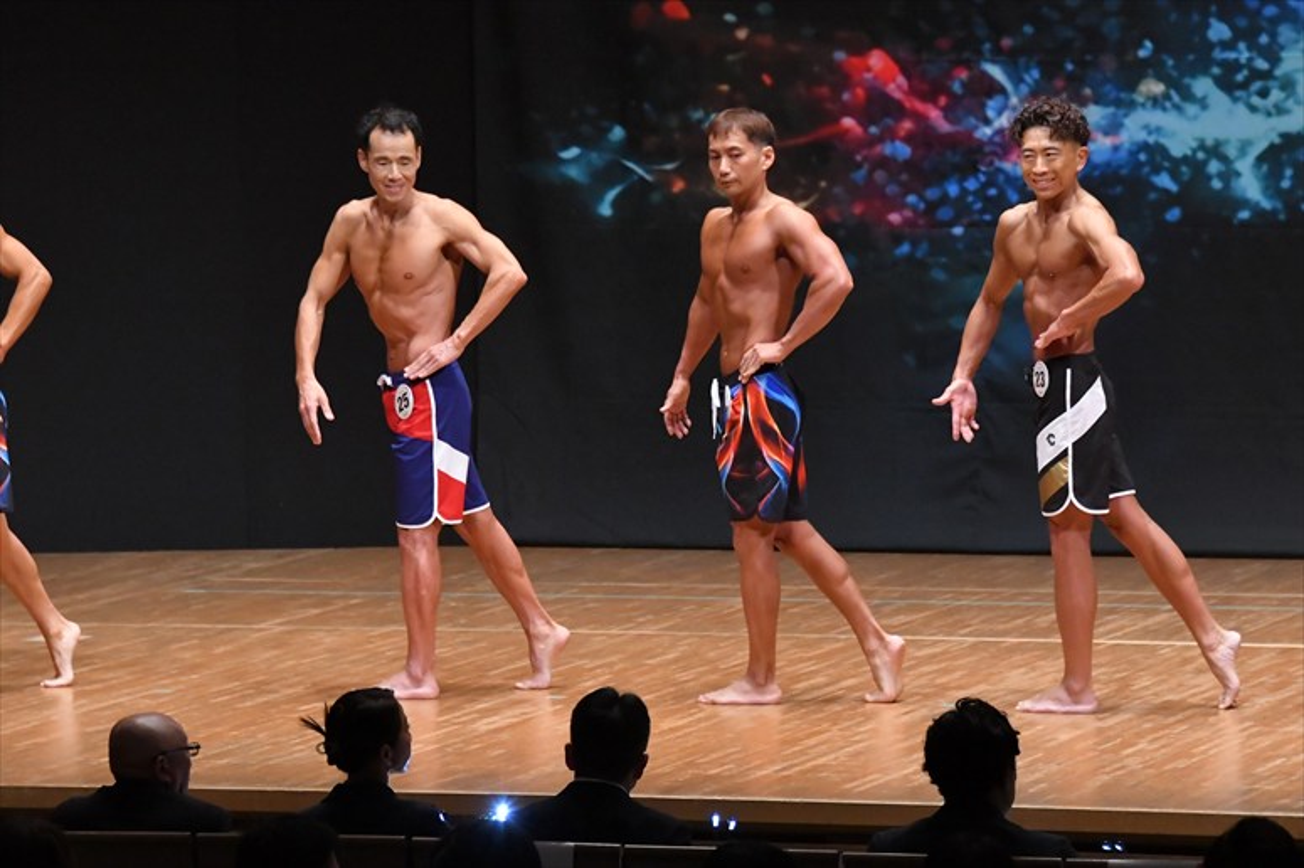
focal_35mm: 225
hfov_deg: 9.2
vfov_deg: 6.1
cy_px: 434
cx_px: 652
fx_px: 8146
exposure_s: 1/400
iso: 8000
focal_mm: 150
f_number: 5.6
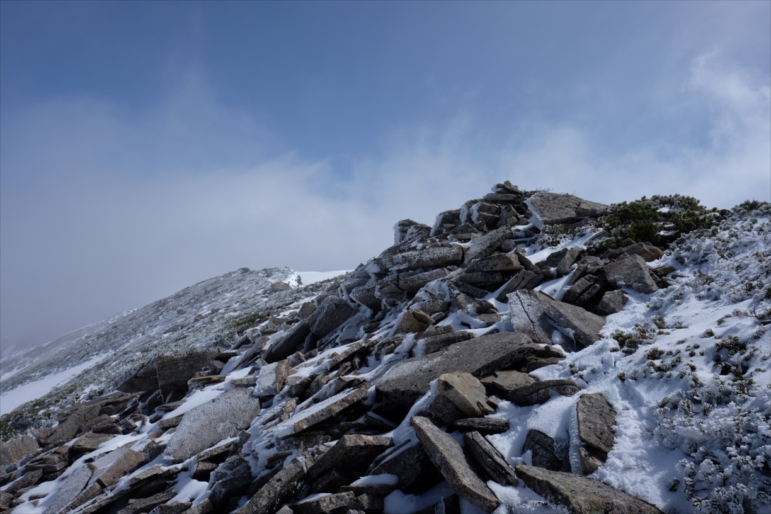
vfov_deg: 53.1
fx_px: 514
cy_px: 257
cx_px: 386
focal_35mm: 24
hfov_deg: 73.7
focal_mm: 16
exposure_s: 1/420
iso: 200
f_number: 11
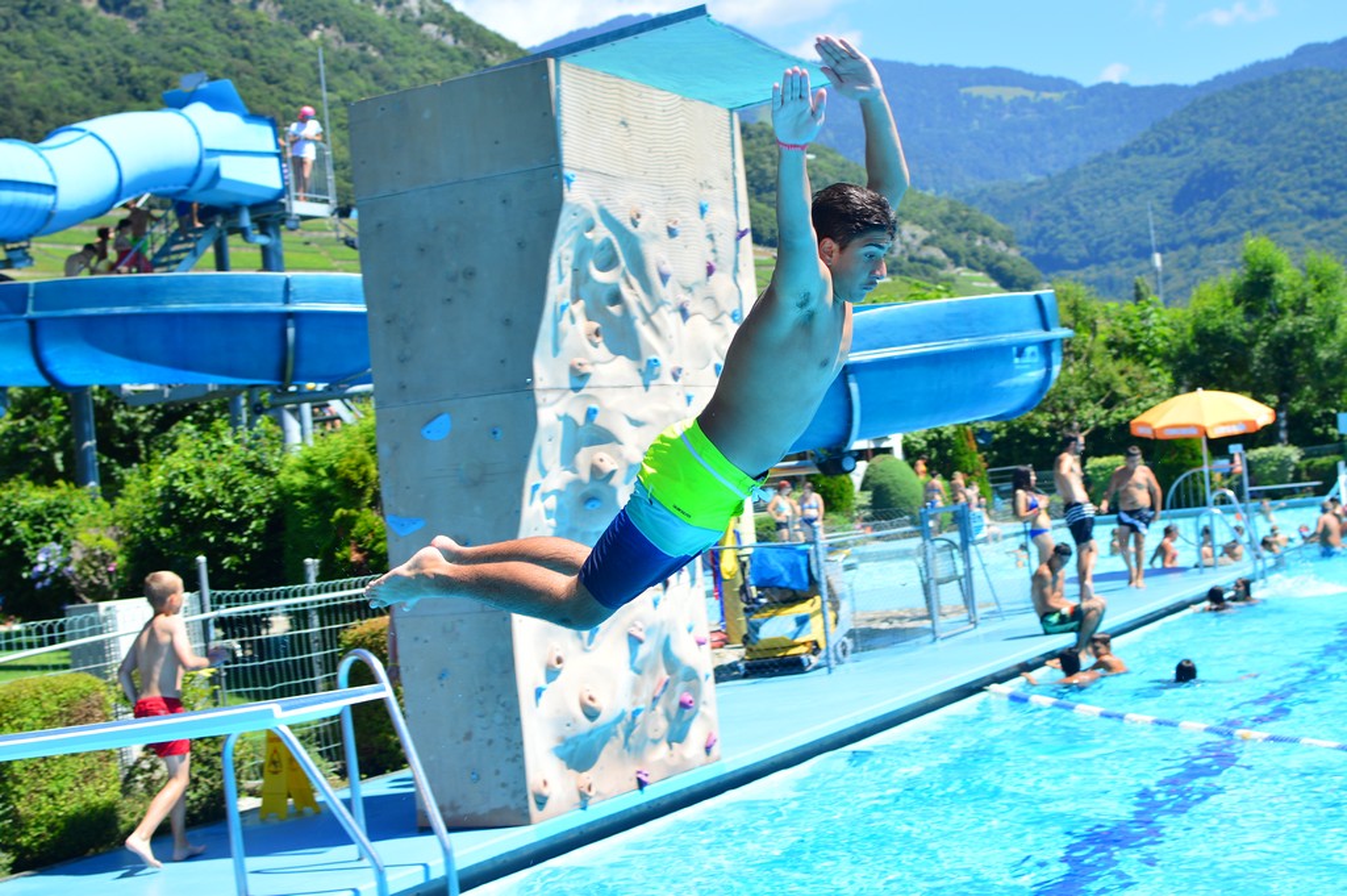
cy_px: 448
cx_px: 674
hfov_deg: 37.9
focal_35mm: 52
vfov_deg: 25.7
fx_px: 1963
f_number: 4.5
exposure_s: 1/500
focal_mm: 35
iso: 100
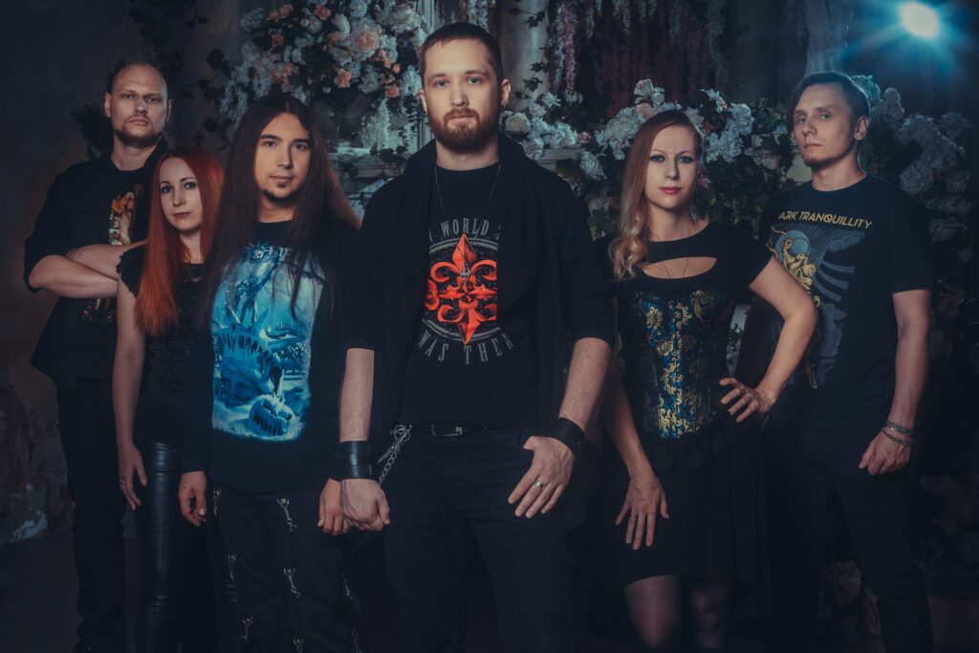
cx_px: 490
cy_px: 326
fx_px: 1360
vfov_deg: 27.0
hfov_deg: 39.6
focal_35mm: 50
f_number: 11
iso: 400
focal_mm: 50
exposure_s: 1/160
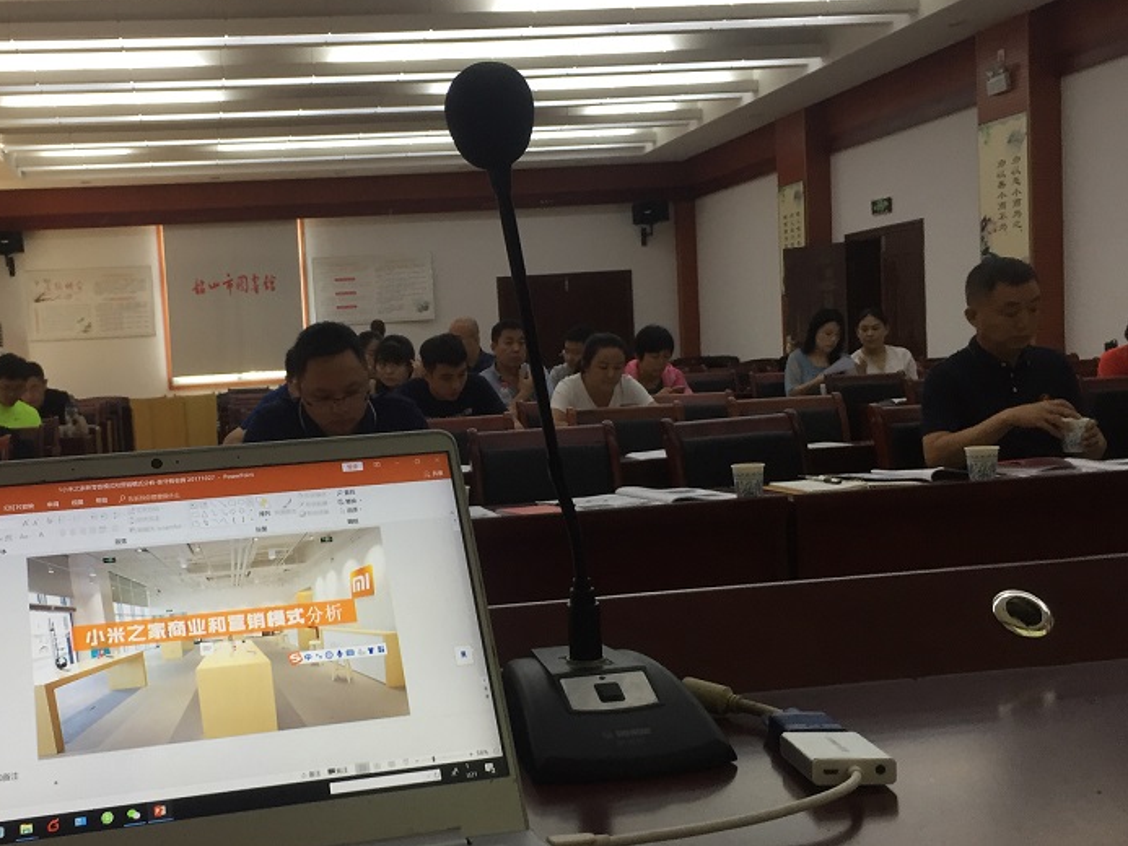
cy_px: 471
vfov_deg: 35.1
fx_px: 1336
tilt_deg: -4.3
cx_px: 389
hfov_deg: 45.2
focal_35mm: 41
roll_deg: +1.6
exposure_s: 1/33
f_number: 2.2
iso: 80
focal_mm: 4.15
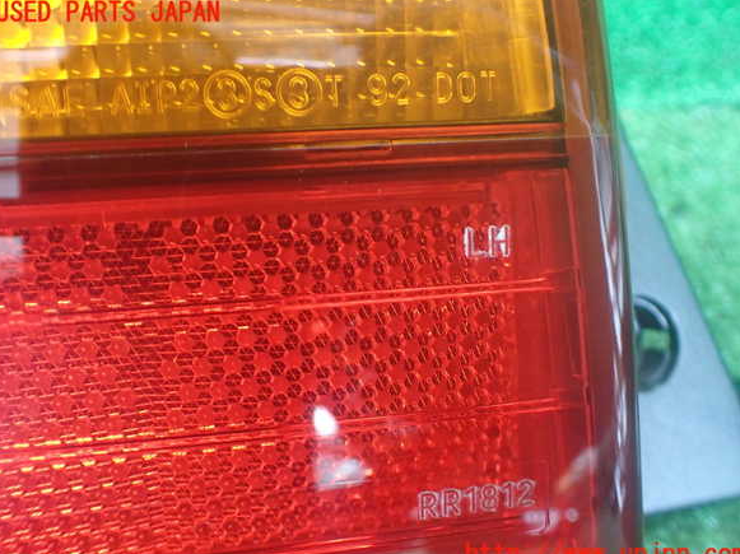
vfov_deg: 45.4
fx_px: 662
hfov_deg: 58.4
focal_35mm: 31
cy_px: 284
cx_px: 371
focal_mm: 5.4
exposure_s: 1/50
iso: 800
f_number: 2.3
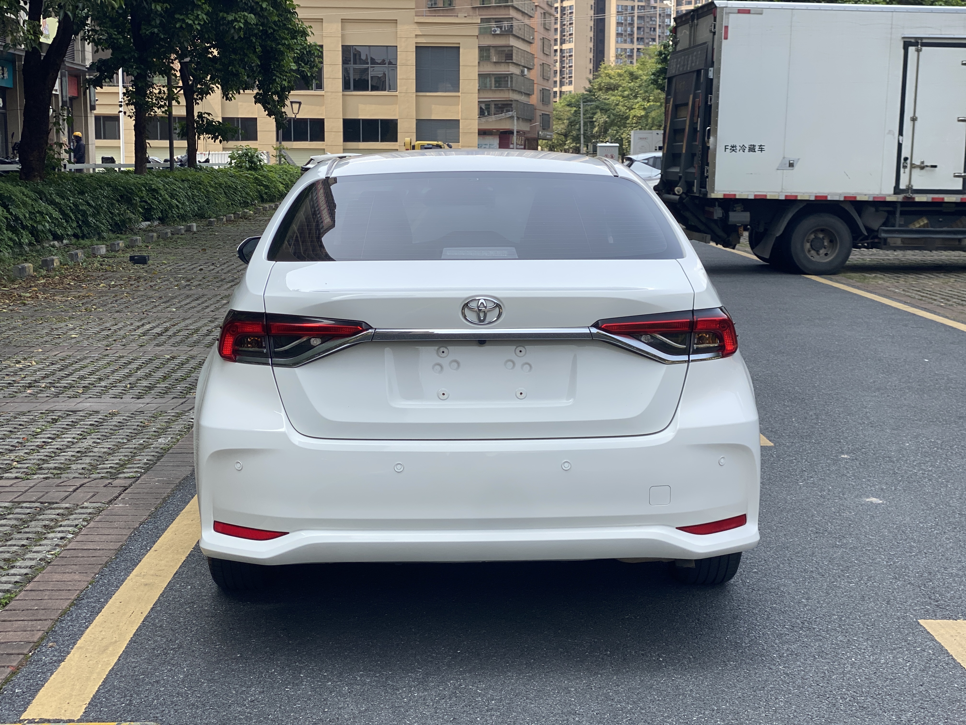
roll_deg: +0.2
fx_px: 1451
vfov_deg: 28.0
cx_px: 483
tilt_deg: -8.1
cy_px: 362
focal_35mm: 52
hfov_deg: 36.8
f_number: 2
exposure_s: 1/716
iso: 20
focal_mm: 6
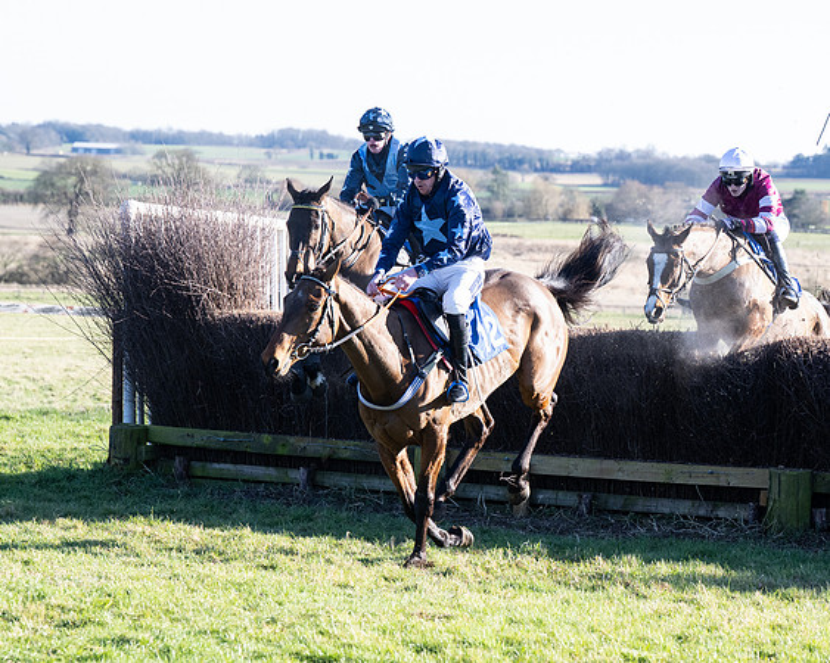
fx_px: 3652
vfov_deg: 10.4
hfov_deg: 13.0
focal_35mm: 149
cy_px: 356
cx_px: 377
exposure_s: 1/1600
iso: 800
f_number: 4.5
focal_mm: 98
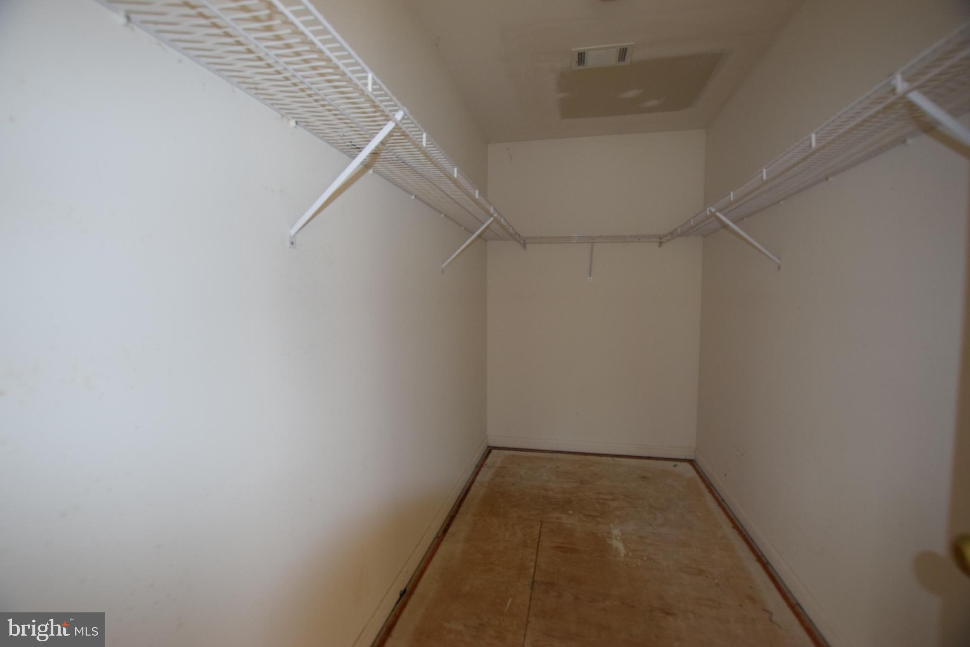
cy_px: 324
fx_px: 404
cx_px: 485
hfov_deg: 100.4
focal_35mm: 15
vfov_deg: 77.3
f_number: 5
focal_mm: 10
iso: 640
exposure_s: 1/100
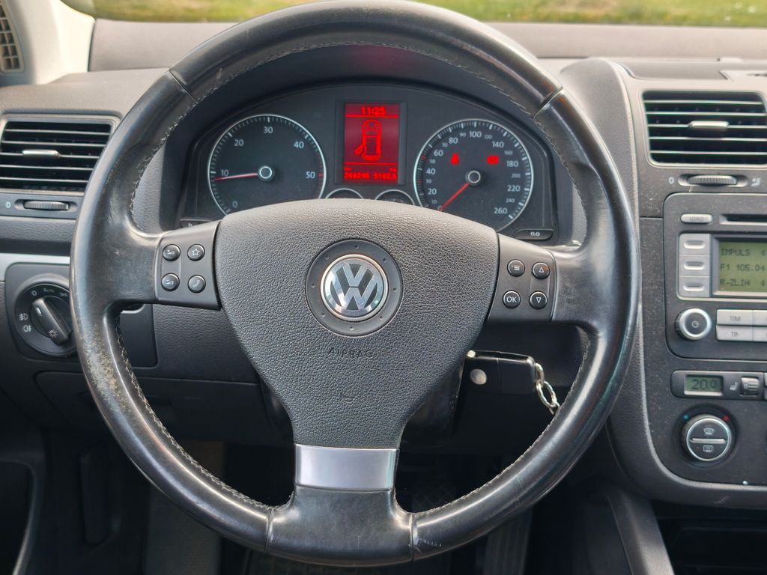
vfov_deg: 31.5
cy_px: 288
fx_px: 1019
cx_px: 384
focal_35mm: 46
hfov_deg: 41.2
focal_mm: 6.57
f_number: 1.6
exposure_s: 1/100
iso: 50
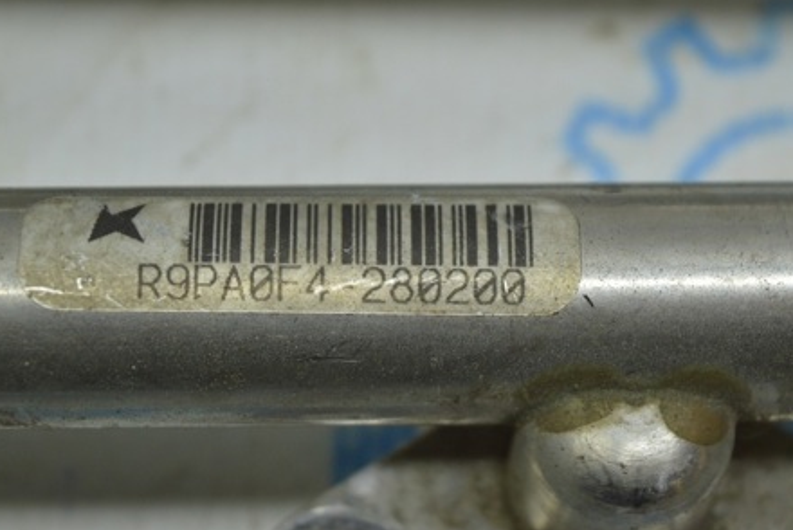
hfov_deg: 17.1
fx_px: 2639
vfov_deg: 11.5
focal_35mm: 120
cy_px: 199
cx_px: 353
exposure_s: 1/60
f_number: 5.6
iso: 400
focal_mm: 55
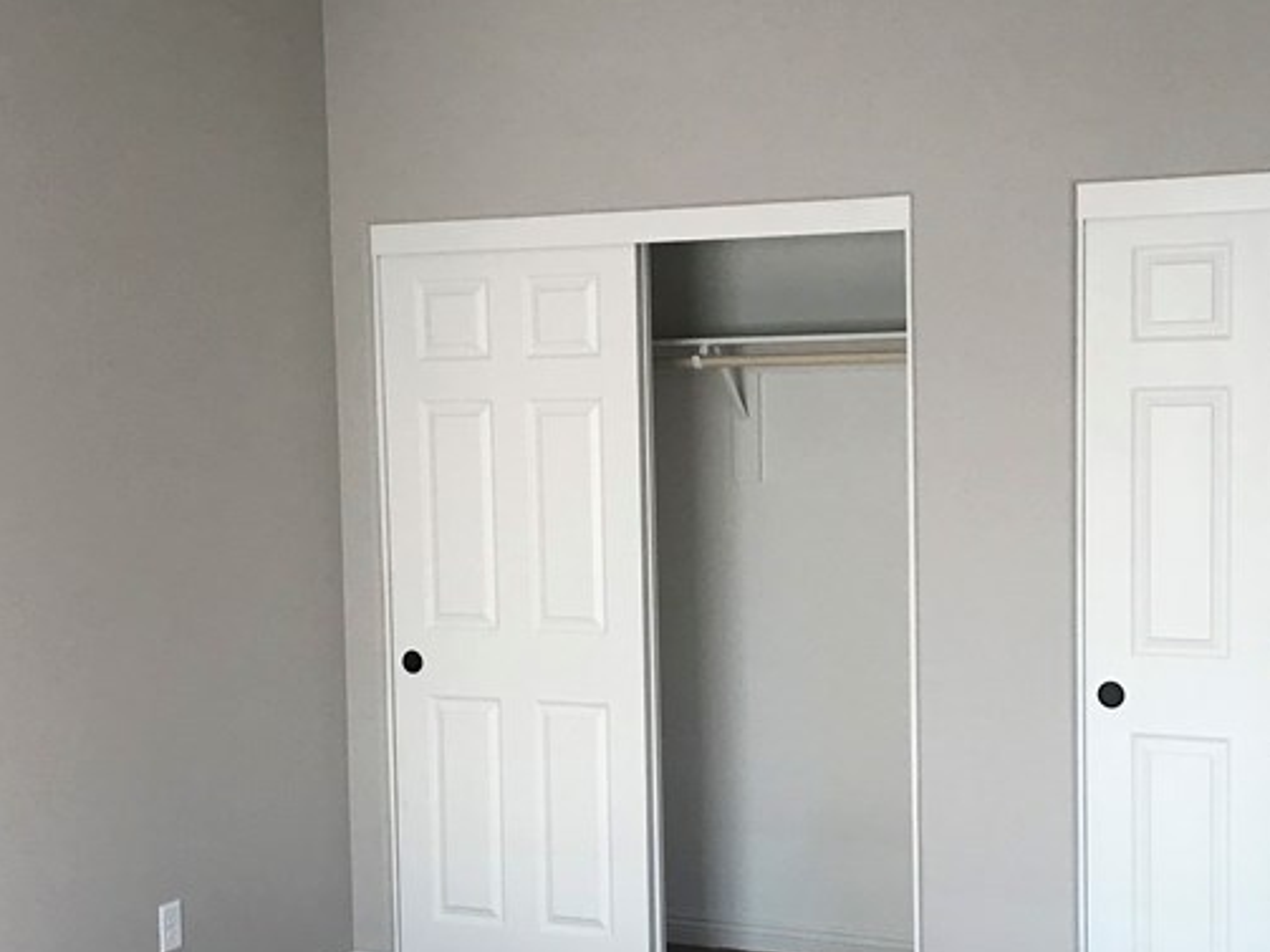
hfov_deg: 33.7
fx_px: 2091
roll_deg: +1.4
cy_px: 598
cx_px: 722
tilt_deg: -5.1
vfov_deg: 25.6
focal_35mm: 57
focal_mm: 3.99
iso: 25
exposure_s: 1/40
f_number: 1.8
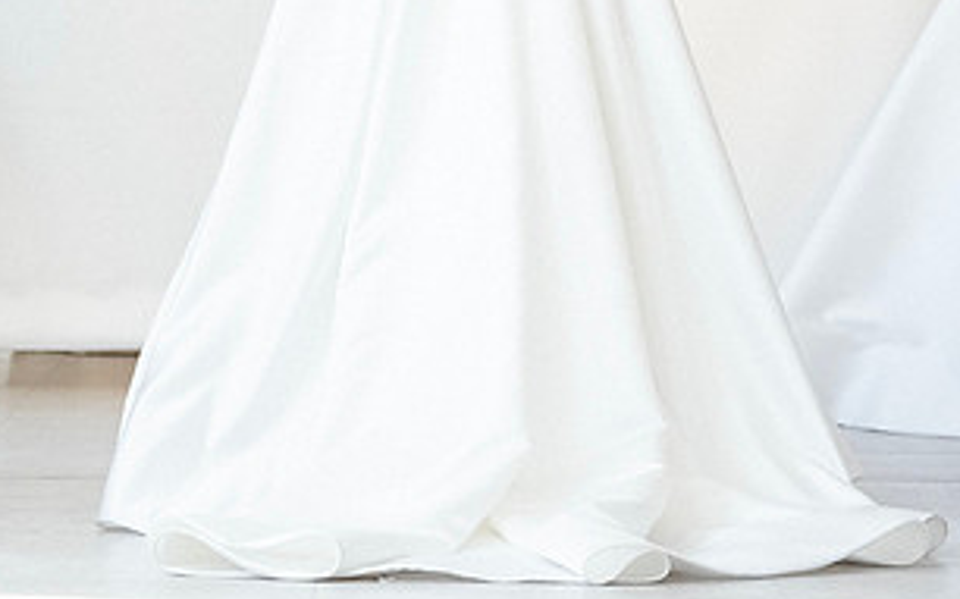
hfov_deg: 11.8
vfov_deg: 7.3
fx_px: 4655
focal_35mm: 178
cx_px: 464
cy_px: -82
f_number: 4
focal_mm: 57
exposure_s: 1/500
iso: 1600
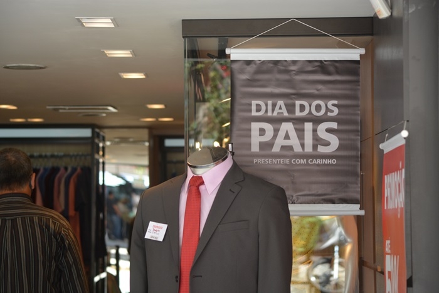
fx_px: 1427
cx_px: 220
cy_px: 146
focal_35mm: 117
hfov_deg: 17.5
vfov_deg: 11.7
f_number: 4.5
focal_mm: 78
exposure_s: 1/250
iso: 560
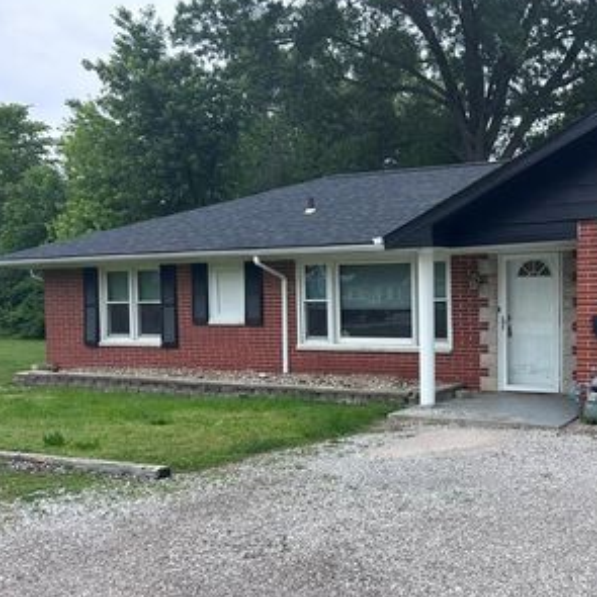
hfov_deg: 40.9
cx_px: 486
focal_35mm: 39
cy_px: 351
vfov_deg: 42.7
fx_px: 761
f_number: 1.5
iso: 40
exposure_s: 1/283
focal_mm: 5.7
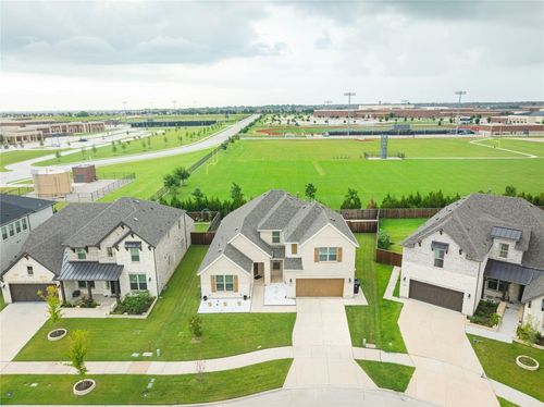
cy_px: 204
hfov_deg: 71.6
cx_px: 272
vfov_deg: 56.7
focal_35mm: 24
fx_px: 377
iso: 100
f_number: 7.1
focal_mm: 12.29
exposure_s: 1/100
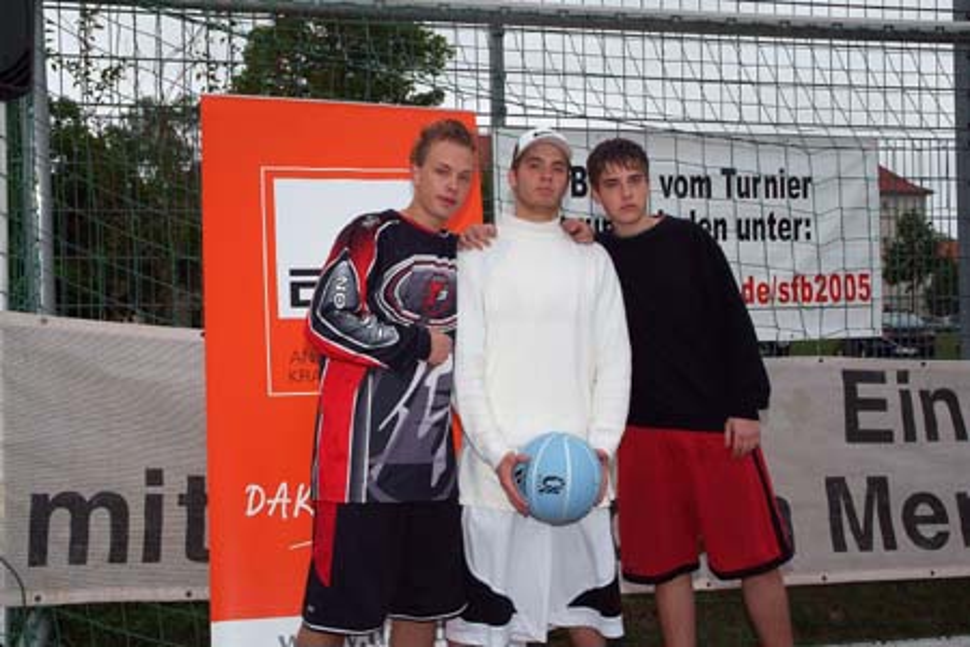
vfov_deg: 30.5
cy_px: 324
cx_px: 485
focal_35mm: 44
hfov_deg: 44.5
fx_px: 1185
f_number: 11
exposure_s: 1/125
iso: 400
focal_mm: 29
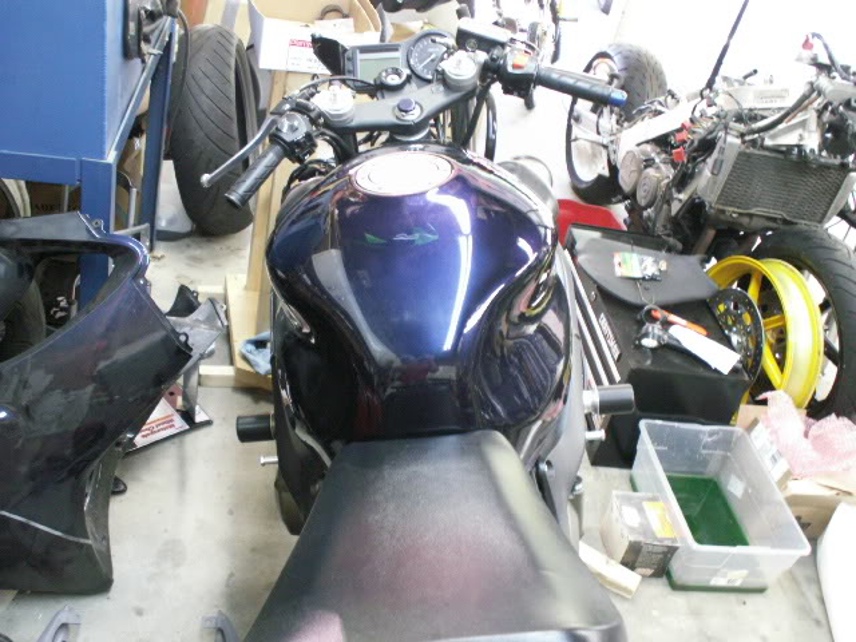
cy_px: 321
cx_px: 428
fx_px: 865
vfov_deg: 40.7
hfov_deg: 52.6
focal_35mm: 35
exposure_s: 1/6
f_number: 2.8
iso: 160
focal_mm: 5.86
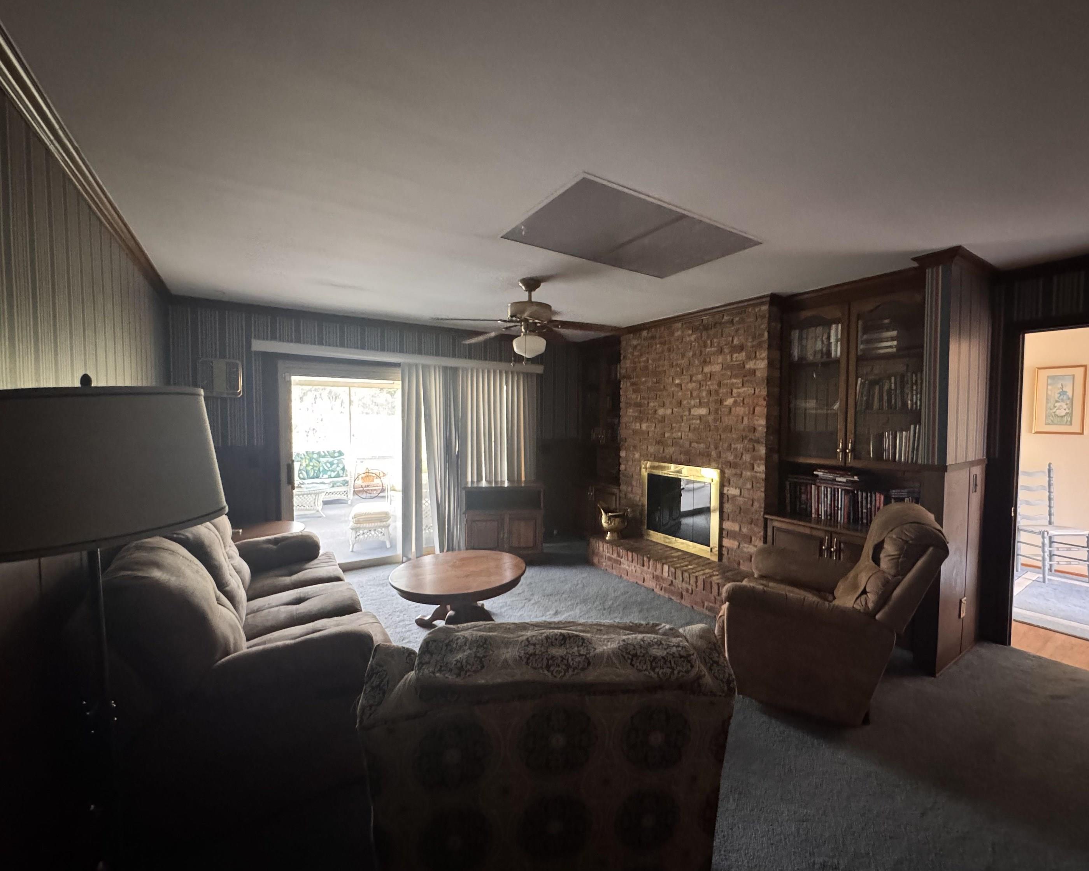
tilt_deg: -2.3
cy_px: 439
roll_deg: +0.2
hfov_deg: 96.6
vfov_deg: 84.0
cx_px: 585
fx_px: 483
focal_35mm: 15
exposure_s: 1/40
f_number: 2.2
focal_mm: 2.22
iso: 1000
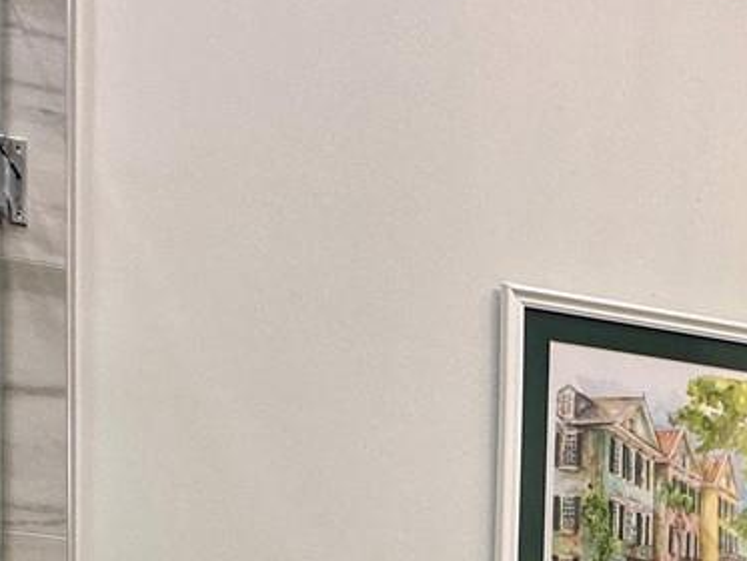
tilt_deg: -5.3
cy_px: 1042
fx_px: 1295
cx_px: 847
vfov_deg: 18.4
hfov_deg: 28.8
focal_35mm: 60
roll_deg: -3.0
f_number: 2.2
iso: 80
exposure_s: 1/120
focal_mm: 2.22
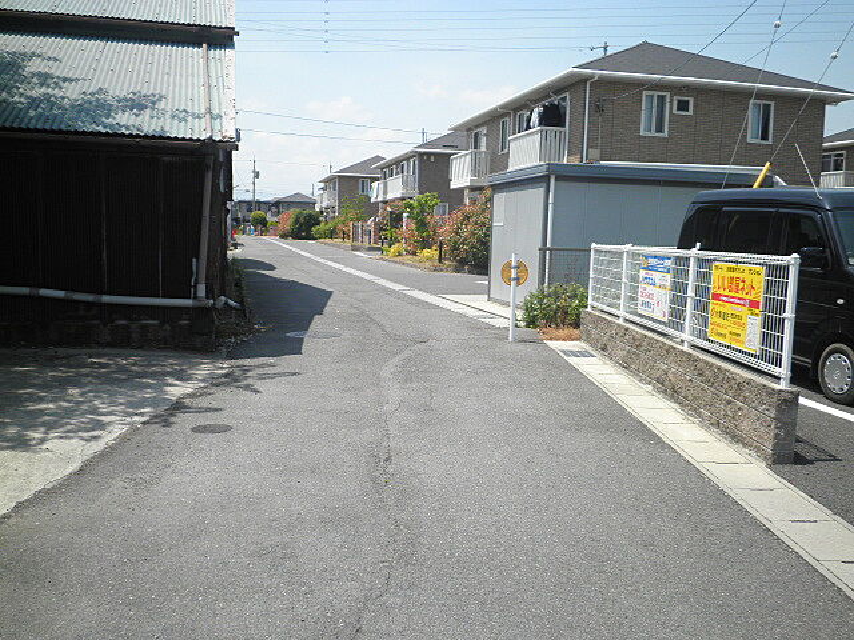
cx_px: 427
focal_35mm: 31
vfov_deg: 45.4
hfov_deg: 58.4
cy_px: 320
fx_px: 765
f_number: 8.2
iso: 64
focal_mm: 5.5
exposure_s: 1/100
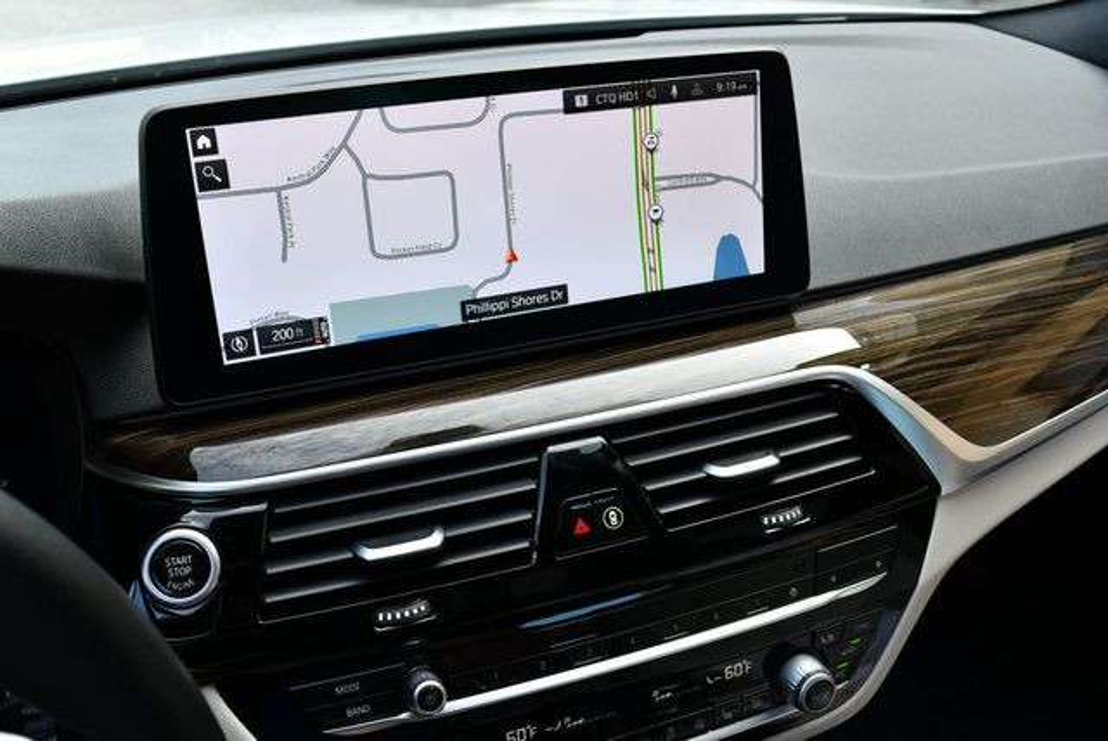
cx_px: 554
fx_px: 1109
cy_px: 370
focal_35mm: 36
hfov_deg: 53.1
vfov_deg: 36.9
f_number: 5
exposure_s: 1/250
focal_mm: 18
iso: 400
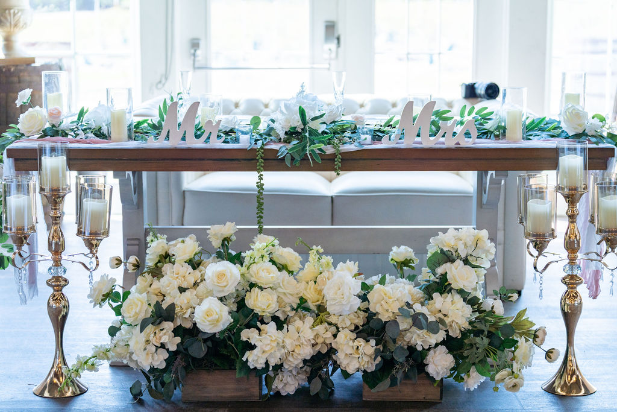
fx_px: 1232
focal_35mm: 72
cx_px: 308
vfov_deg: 19.0
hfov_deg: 28.1
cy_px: 206
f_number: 2.8
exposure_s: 1/500
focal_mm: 70
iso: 400
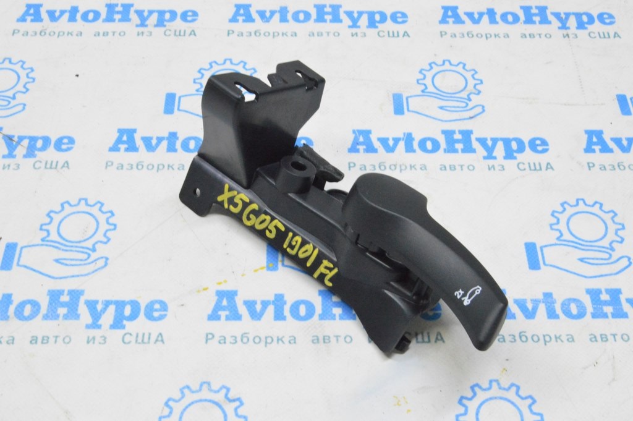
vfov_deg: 25.7
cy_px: 210
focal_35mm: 52
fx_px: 922
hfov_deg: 37.9
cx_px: 316
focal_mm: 35
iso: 6400
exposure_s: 1/20
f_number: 20
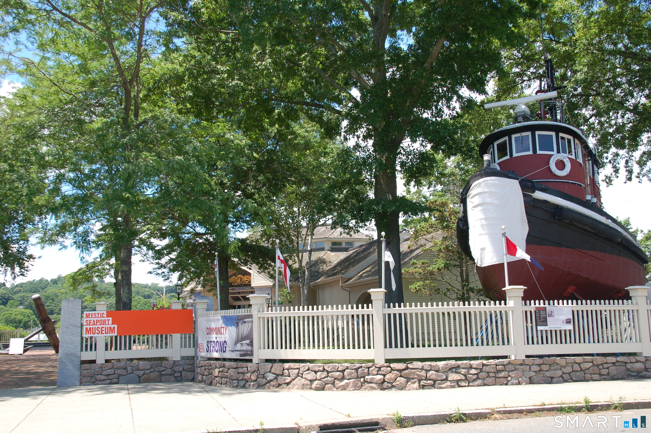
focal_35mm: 39
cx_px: 326
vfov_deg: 34.1
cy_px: 216
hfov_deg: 49.6
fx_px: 705
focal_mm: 26
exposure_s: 1/200
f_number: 7.1
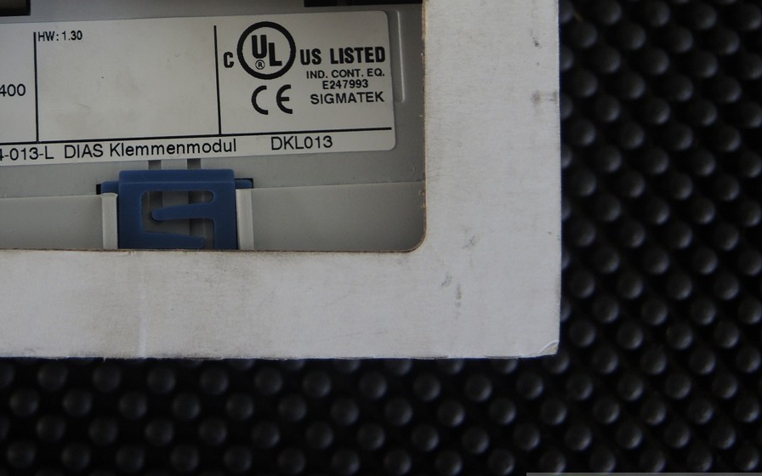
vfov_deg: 26.1
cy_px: 56
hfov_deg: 40.6
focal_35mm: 48
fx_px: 997
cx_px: 190
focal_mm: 6
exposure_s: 1/30
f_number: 2
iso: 180
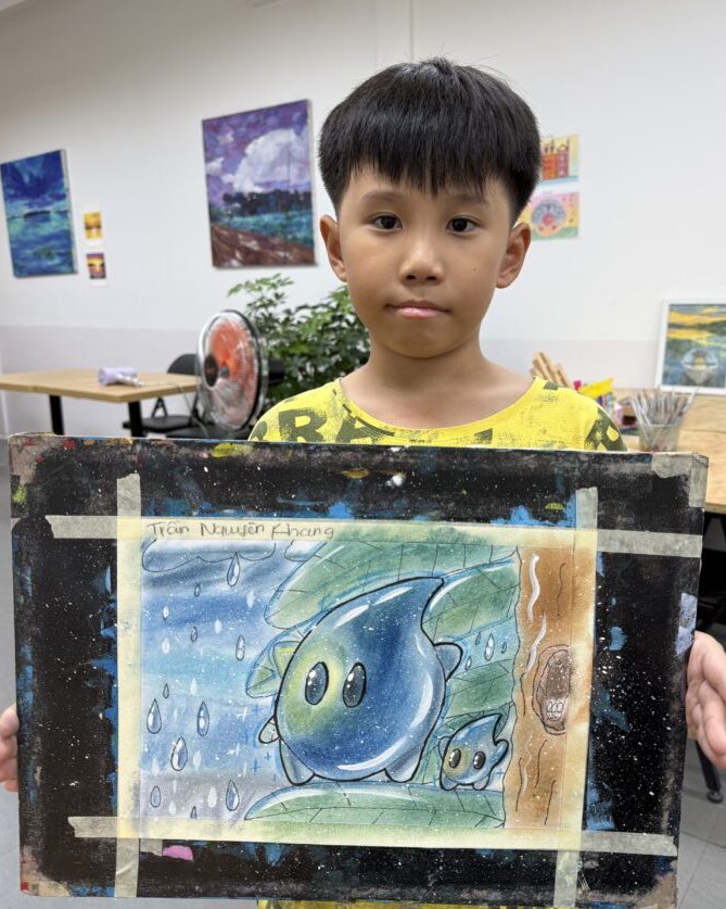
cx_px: 402
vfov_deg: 62.2
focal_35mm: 28
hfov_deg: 51.4
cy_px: 450
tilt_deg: -10.8
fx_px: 752
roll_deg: +1.2
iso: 64
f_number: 1.78
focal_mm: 6.76
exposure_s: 1/100
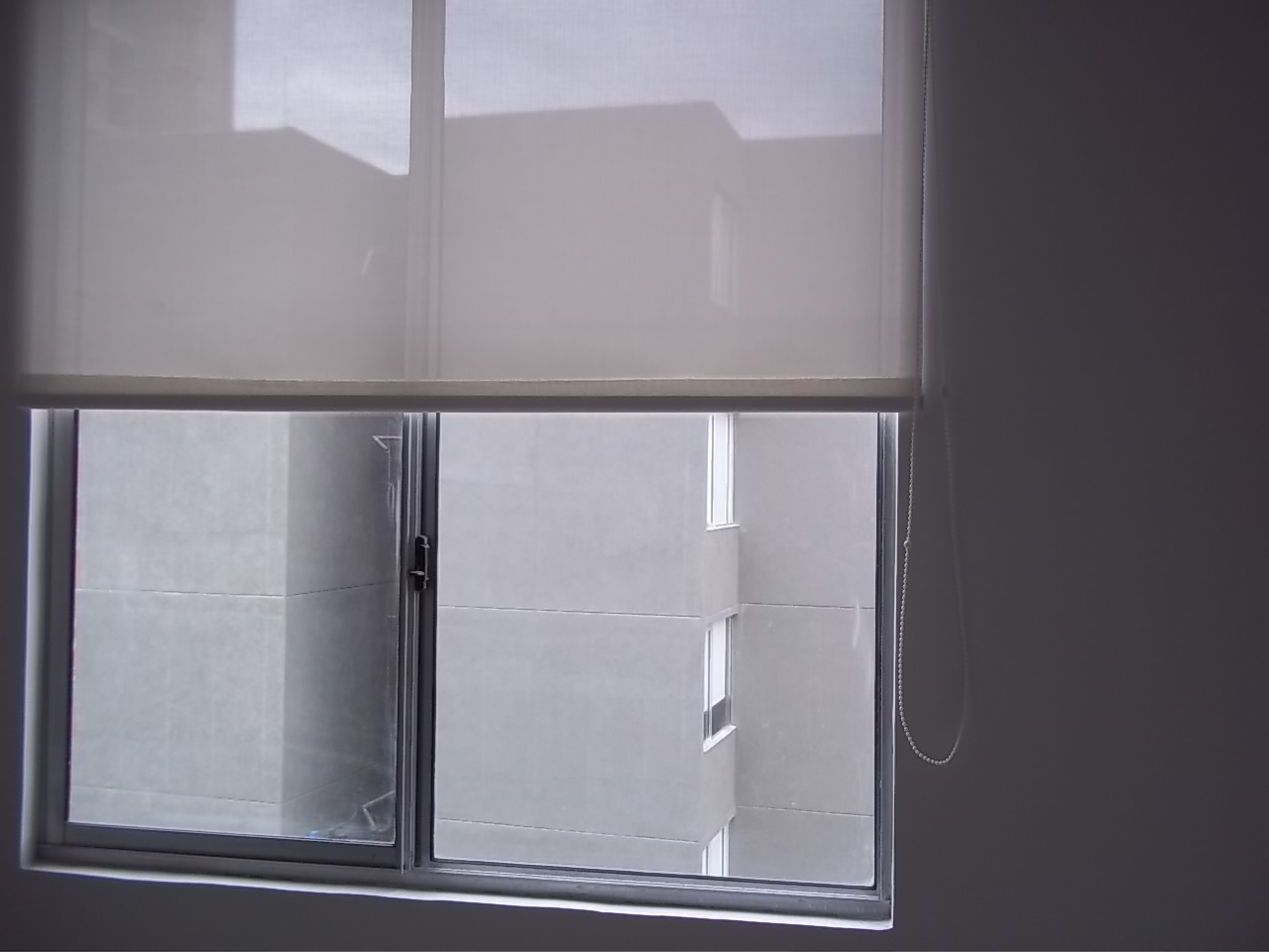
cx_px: 634
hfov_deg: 51.4
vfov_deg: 39.7
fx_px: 1320
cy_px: 476
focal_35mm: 36
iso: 80
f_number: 3.1
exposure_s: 1/160
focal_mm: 6.5
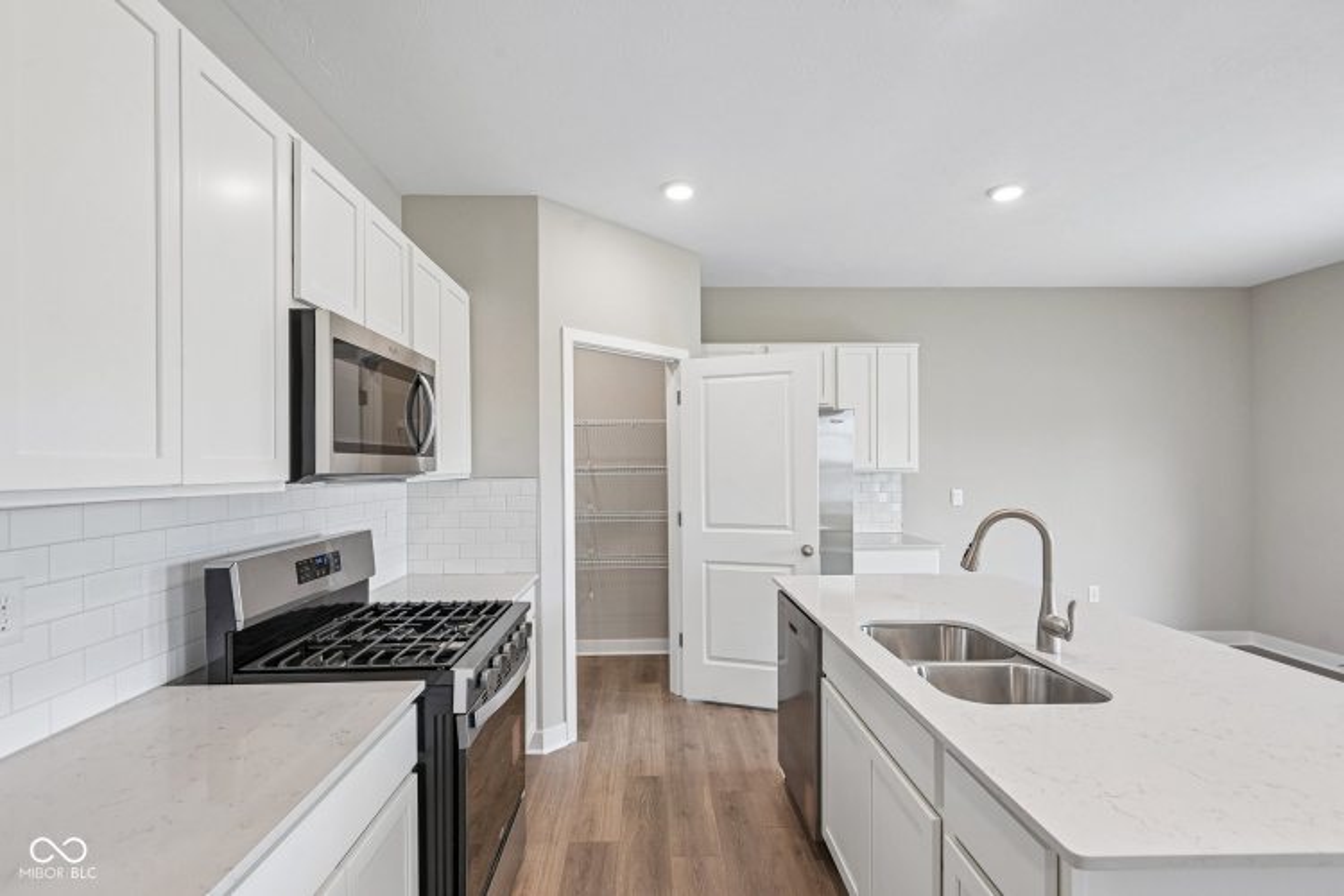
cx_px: 672
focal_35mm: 16
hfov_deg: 96.7
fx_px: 597
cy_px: 448
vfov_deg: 73.7
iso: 220
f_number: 8
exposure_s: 1/15
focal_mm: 16
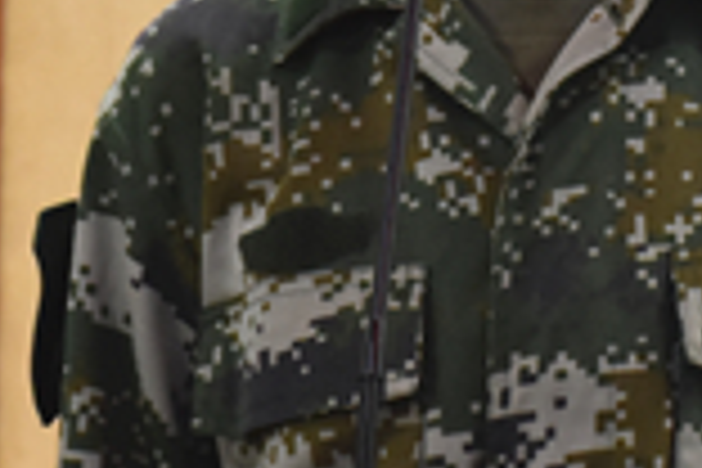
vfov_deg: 3.2
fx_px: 8422
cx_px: 490
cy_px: -104
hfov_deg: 4.8
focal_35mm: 432
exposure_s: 1/30
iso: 1600
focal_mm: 75
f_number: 6.3
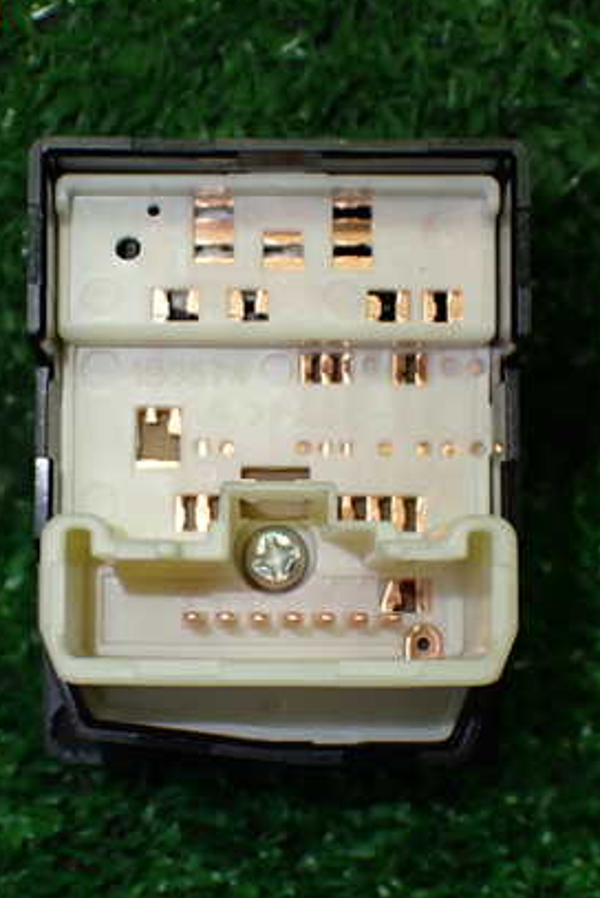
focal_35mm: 72
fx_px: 1797
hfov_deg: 18.9
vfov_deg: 28.0
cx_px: 260
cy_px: 481
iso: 500
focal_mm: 8.4
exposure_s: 1/200
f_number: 3.1
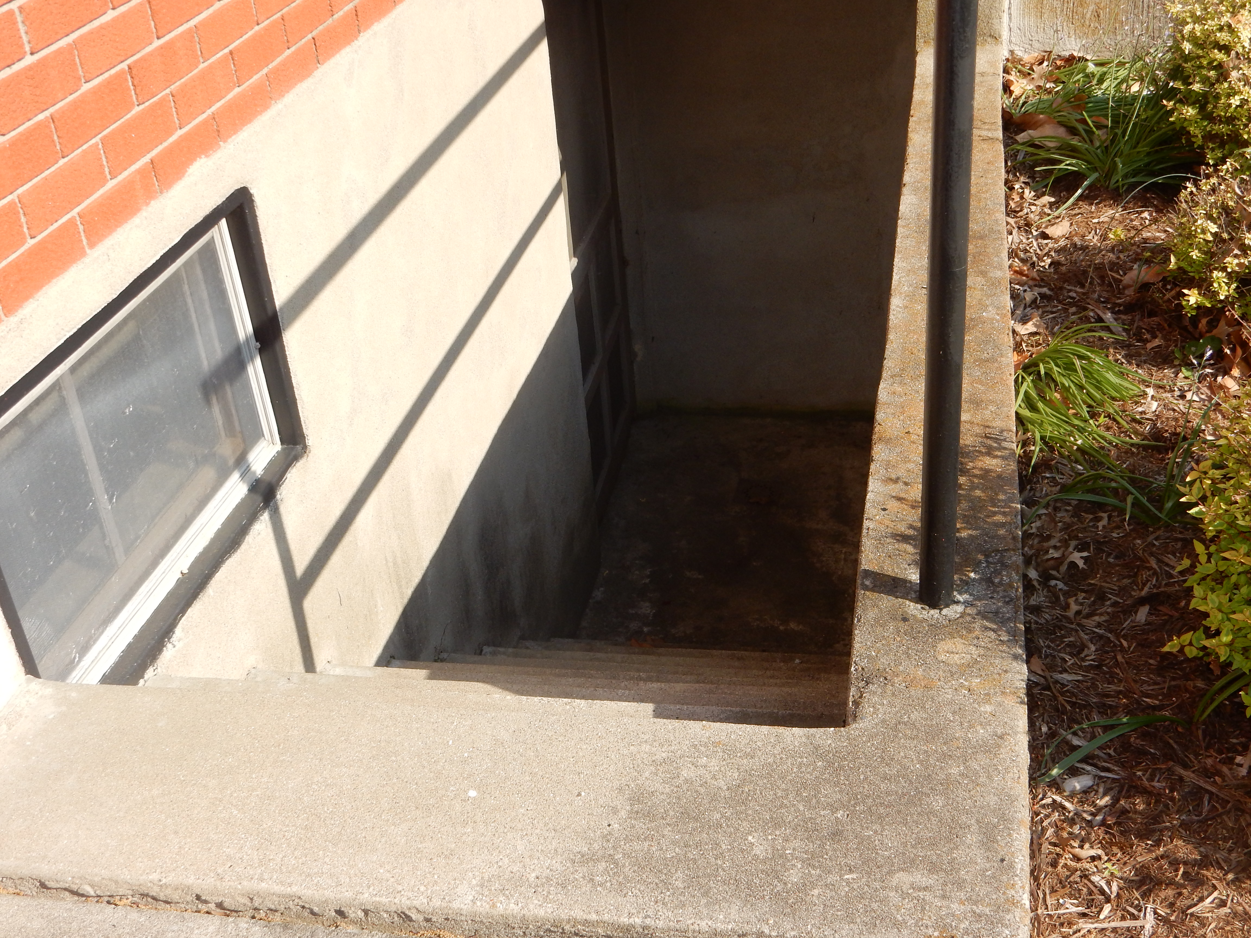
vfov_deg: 33.6
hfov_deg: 43.9
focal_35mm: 43
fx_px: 1554
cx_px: 626
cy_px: 469
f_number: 4.2
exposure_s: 1/500
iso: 125
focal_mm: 7.6
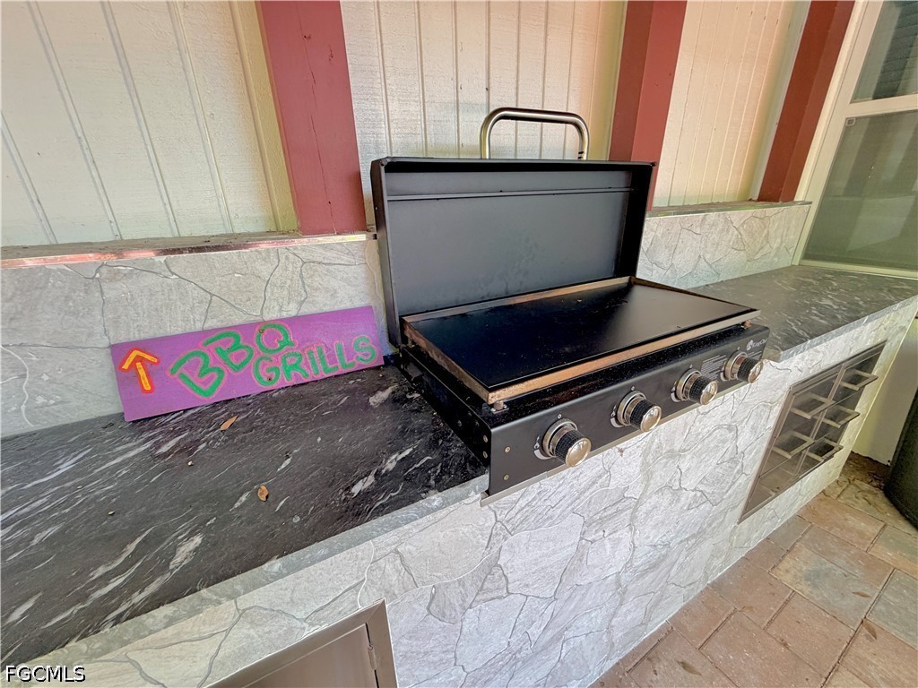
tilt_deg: -23.4
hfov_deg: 102.1
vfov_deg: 85.7
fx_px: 371
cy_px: 344
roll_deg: +2.0
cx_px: 459
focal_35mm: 14
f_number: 2.2
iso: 200
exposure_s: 1/121
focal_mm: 2.22
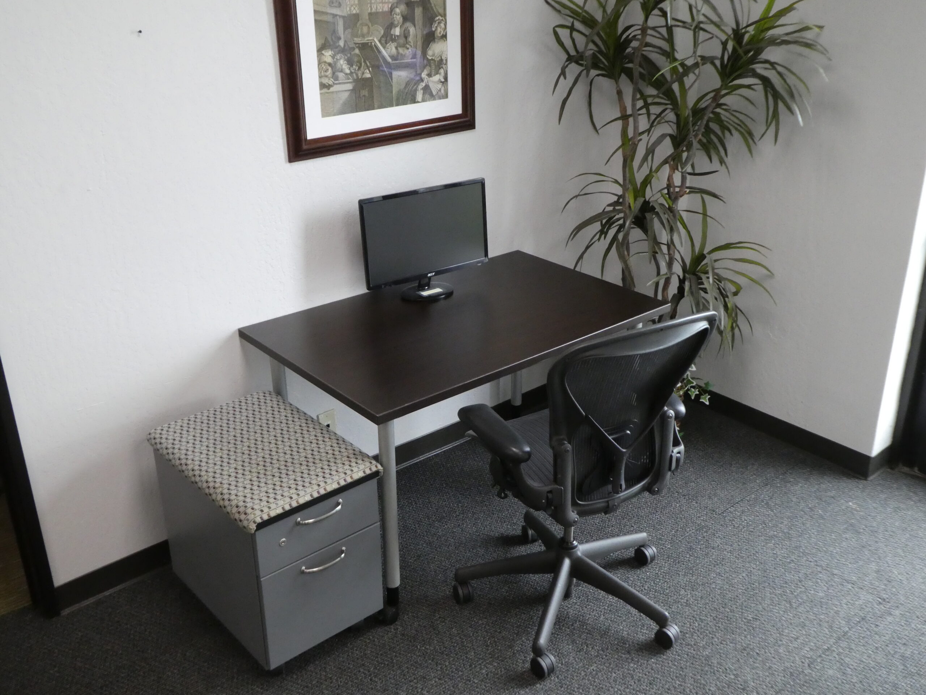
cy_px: 348
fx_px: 883
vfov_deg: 42.9
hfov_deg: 55.4
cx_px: 463
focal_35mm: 33
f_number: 3.6
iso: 800
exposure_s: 1/80
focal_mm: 5.8
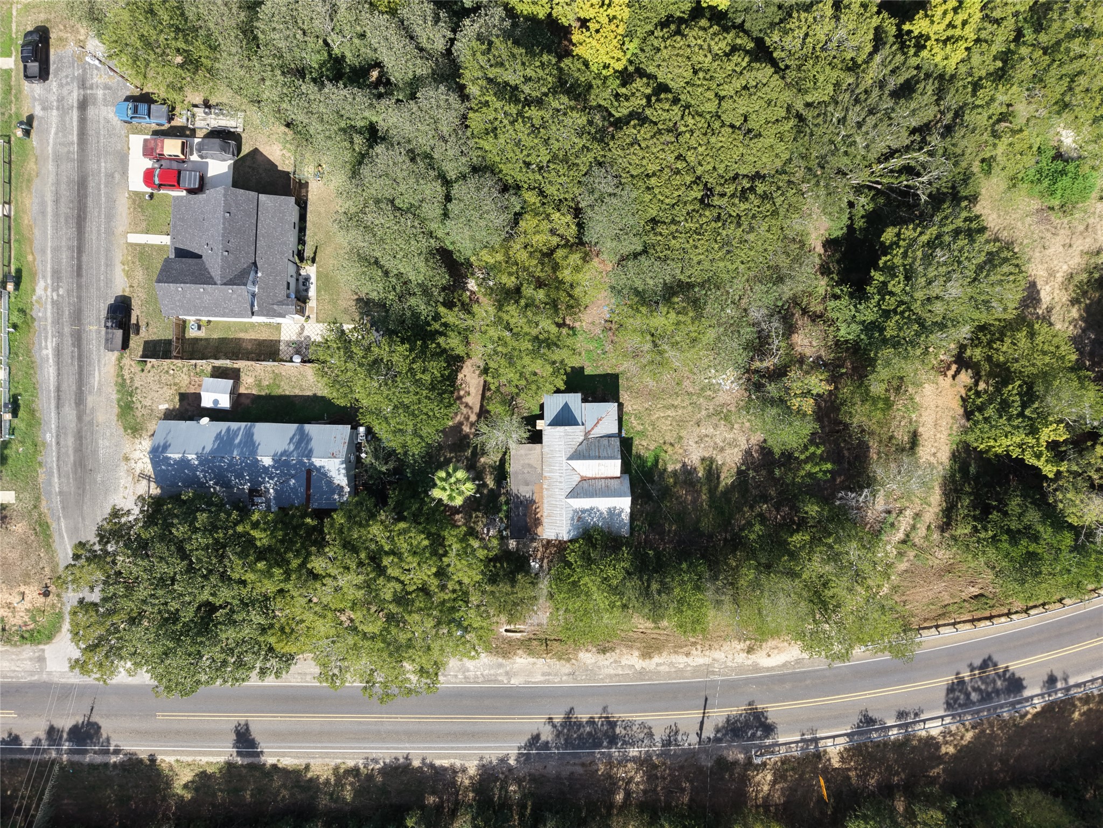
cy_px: 414
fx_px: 765
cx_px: 552
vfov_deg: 56.8
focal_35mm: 24
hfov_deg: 71.6
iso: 280
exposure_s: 1/3000
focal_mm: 8.67
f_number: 1.8
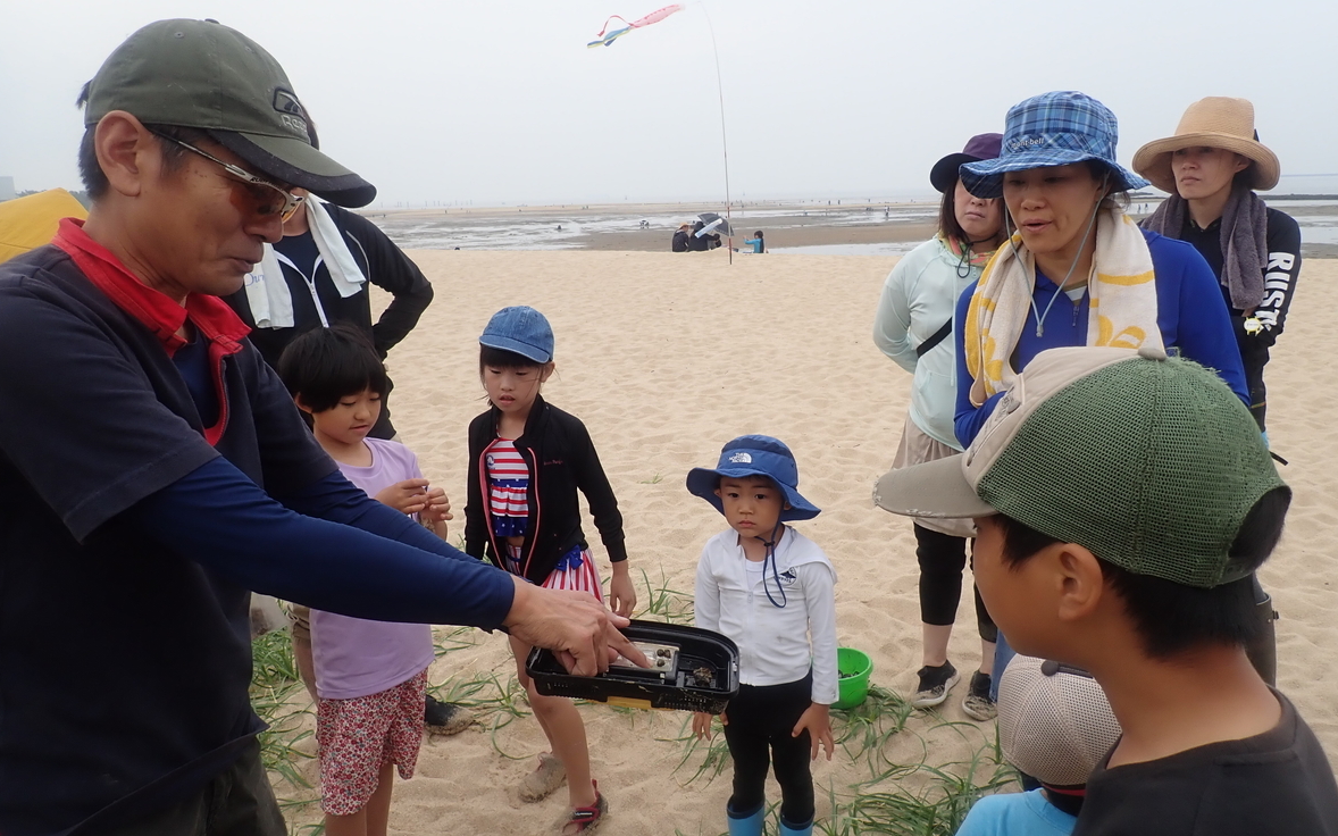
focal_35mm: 27
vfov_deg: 46.0
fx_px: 984
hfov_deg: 68.4
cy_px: 416
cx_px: 669
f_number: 2.8
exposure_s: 1/800
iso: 100
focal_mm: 4.5
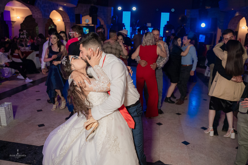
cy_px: 82
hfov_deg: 65.5
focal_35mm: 28
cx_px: 124
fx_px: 193
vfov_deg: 46.4
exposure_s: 1/250
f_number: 3.5
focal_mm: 28
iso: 4000
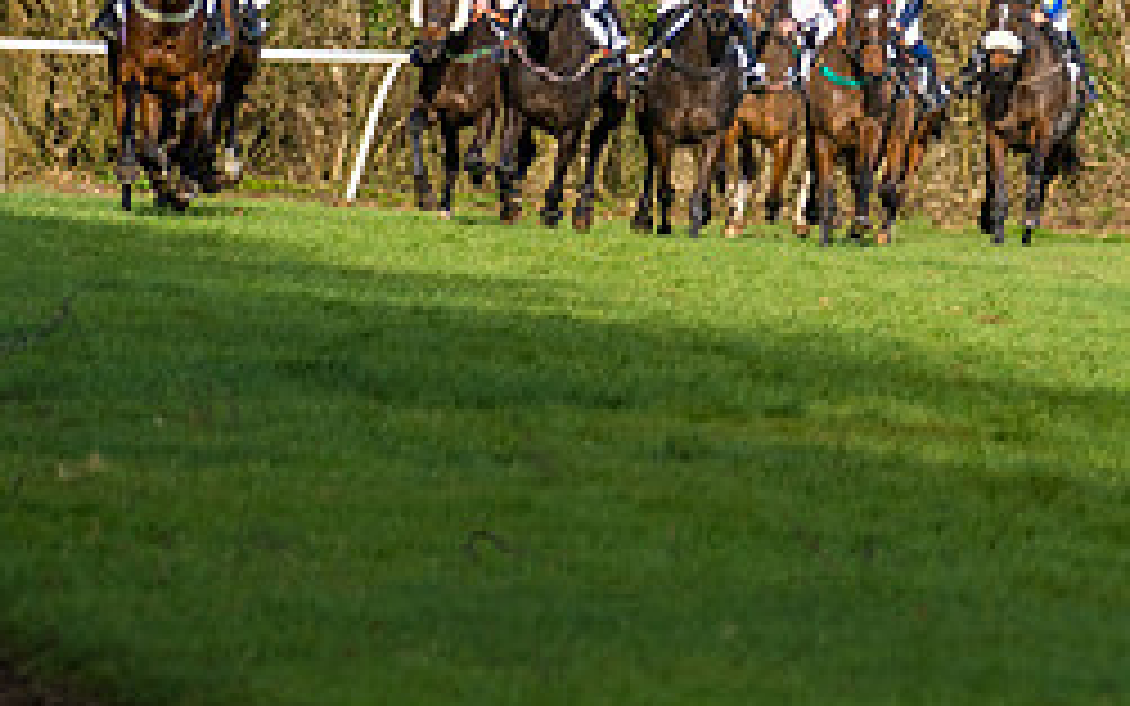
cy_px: 34
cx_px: 622
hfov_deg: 2.5
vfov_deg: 1.6
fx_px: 25628
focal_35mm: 832
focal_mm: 189
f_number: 4
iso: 200
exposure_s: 1/1250
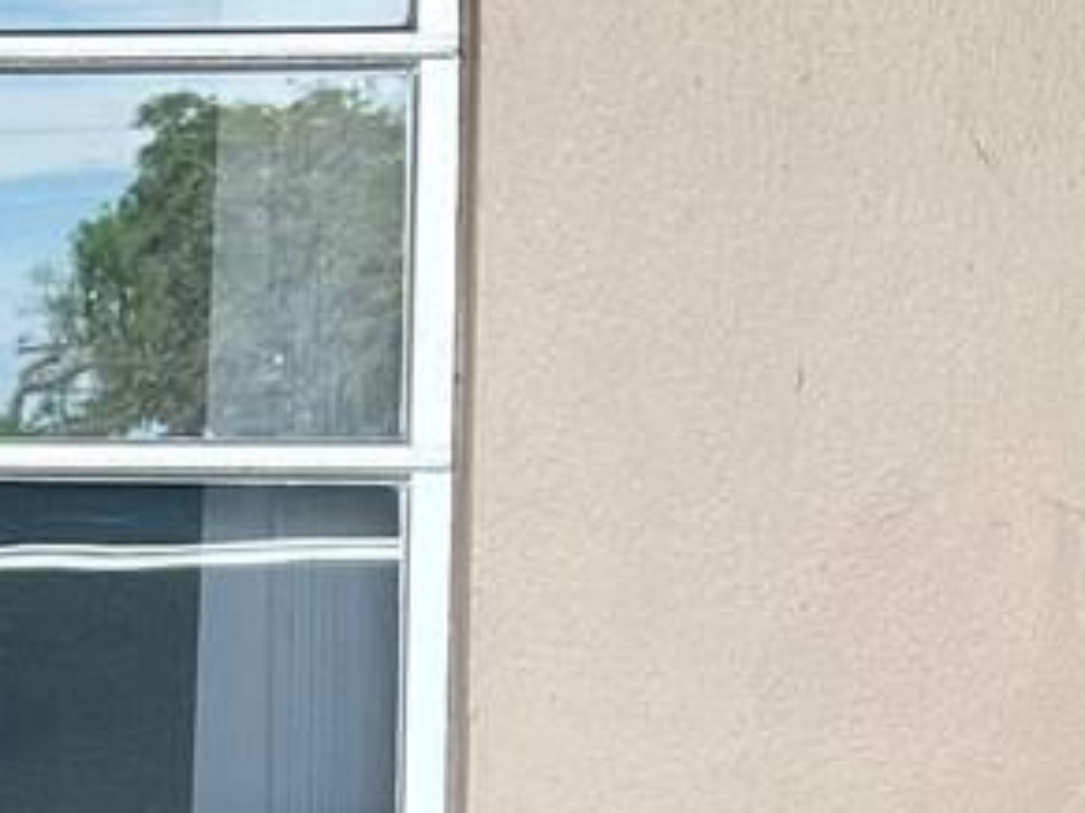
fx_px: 4480
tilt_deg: -3.5
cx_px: -71
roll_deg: -0.5
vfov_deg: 10.2
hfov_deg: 13.6
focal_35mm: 143
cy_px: 910
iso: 50
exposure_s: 1/359
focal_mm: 5.7
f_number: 1.5
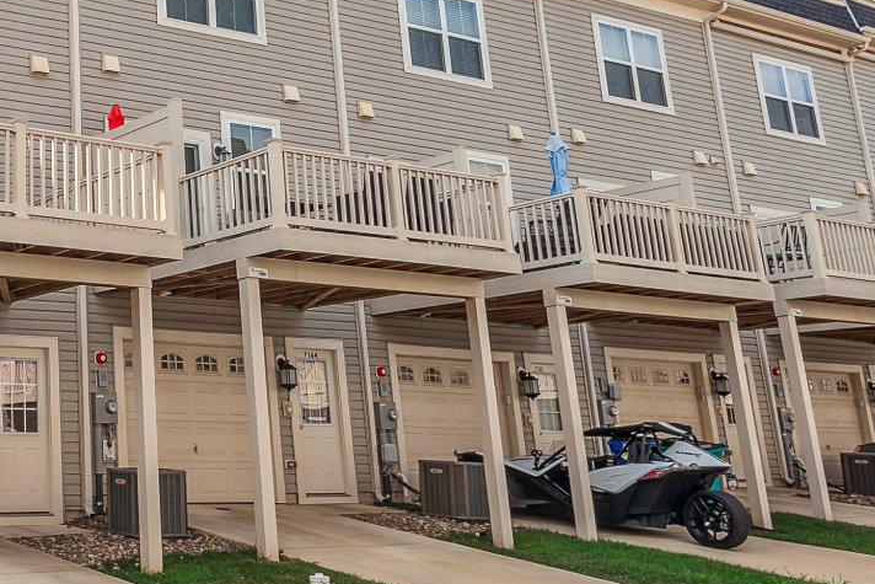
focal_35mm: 46
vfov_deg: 28.9
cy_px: 153
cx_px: -39
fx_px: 1118
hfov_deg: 37.3
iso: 200
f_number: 8
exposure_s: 1/250
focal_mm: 16
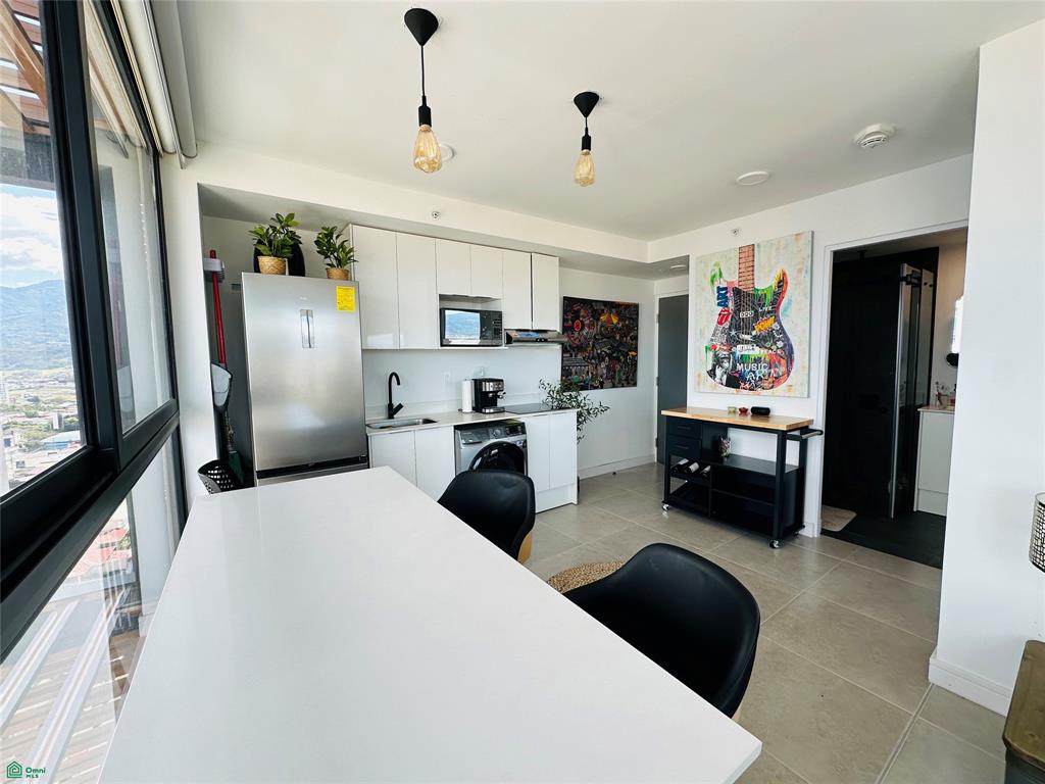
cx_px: 522
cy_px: 392
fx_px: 423
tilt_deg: -4.9
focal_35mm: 14
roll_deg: +0.9
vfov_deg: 85.7
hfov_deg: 102.1
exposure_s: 1/157
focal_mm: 2.22
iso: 40
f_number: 2.2
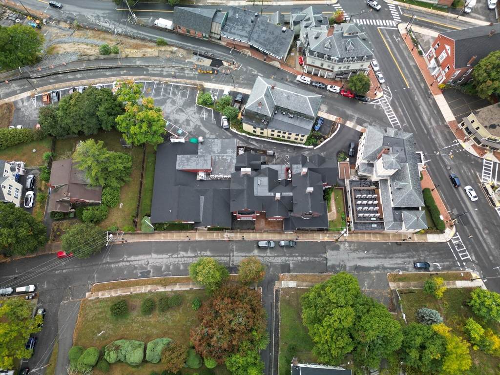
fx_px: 347
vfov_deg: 56.8
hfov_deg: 71.6
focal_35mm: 24
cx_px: 250
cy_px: 188
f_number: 1.7
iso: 120
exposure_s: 1/120
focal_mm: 6.72
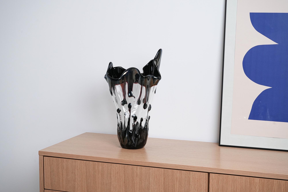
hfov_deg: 28.8
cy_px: 96
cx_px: 144
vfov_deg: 19.5
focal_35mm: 70
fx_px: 560
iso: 2500
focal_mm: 70
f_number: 9
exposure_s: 1/80
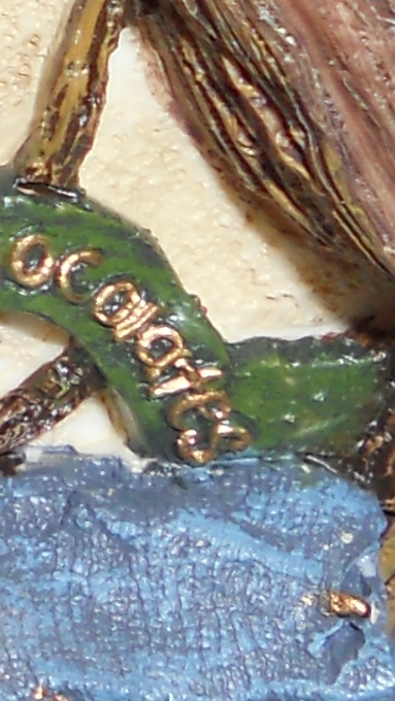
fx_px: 3813
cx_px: -1120
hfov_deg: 5.3
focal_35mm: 205
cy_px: 39
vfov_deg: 10.4
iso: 80
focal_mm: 5.8
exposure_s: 1/25
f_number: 8.8
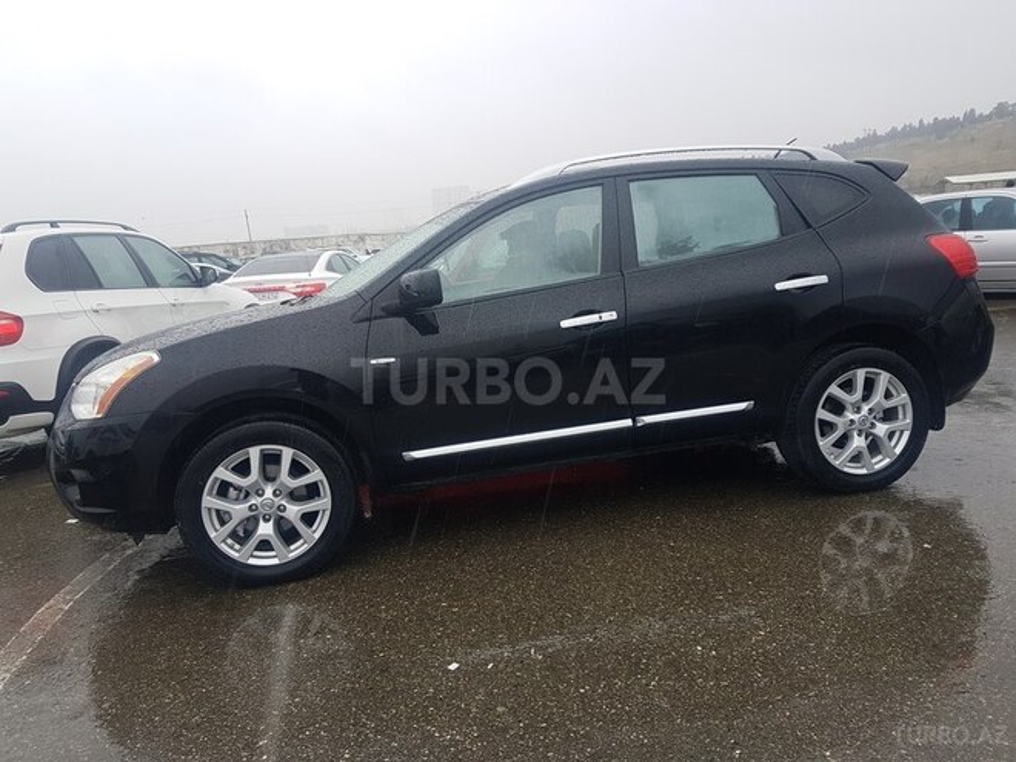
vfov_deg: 53.1
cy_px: 381
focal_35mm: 26
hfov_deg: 67.3
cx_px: 508
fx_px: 763
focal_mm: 4.2
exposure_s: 1/215
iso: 40
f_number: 1.7
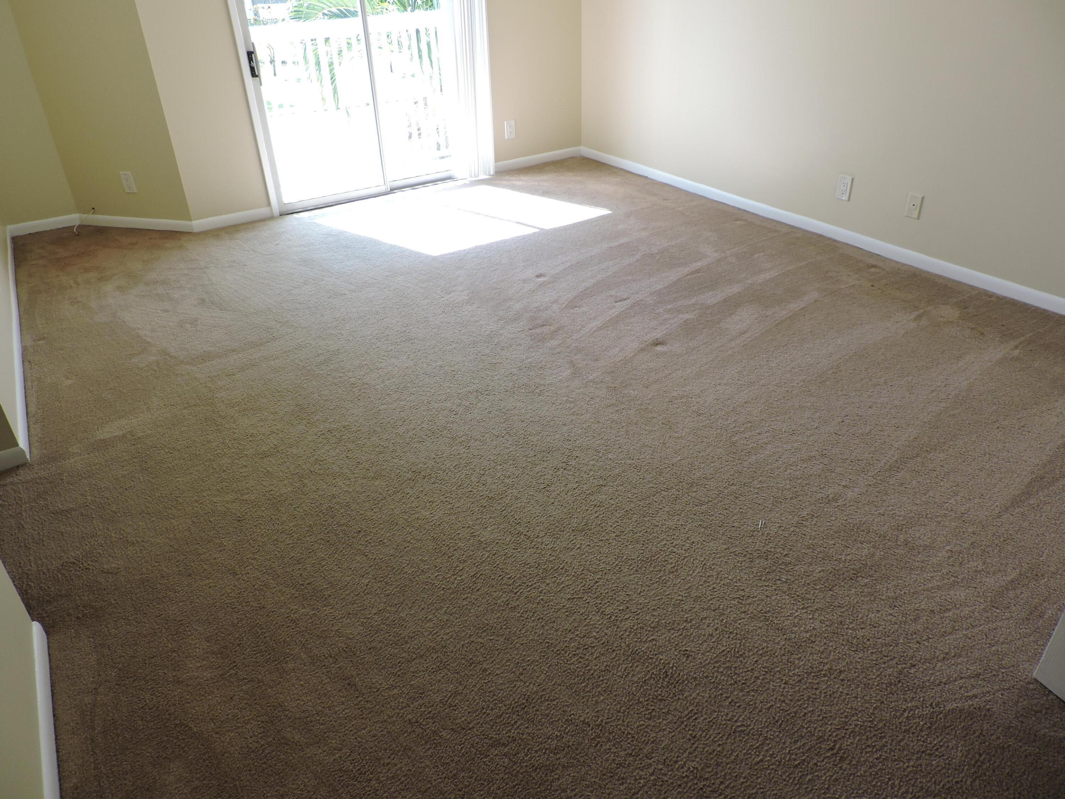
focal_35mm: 24
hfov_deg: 71.6
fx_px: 738
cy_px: 400
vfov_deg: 56.8
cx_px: 532
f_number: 3
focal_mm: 4.3
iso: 100
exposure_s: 1/125
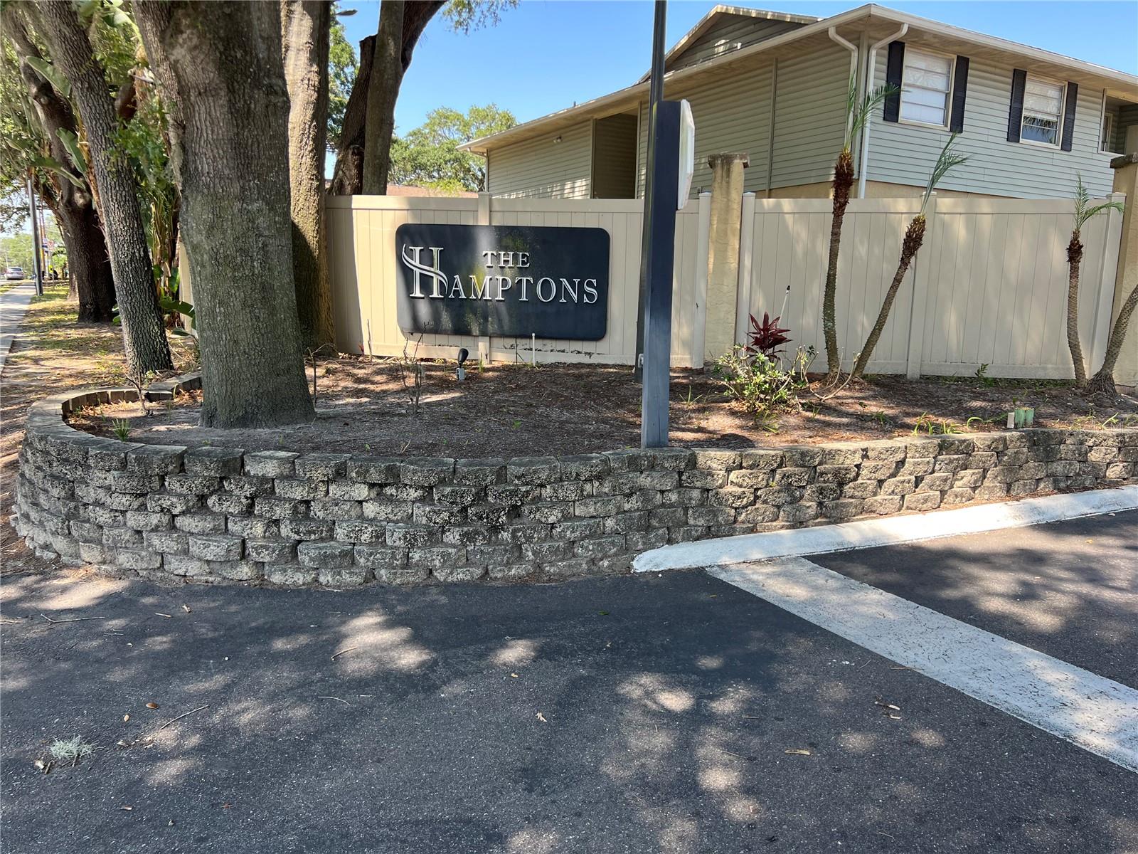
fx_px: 855
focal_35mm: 26
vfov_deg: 53.1
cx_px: 569
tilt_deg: -9.0
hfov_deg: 67.3
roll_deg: -3.5
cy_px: 427
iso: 50
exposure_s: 1/552
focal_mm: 5.7
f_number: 1.5
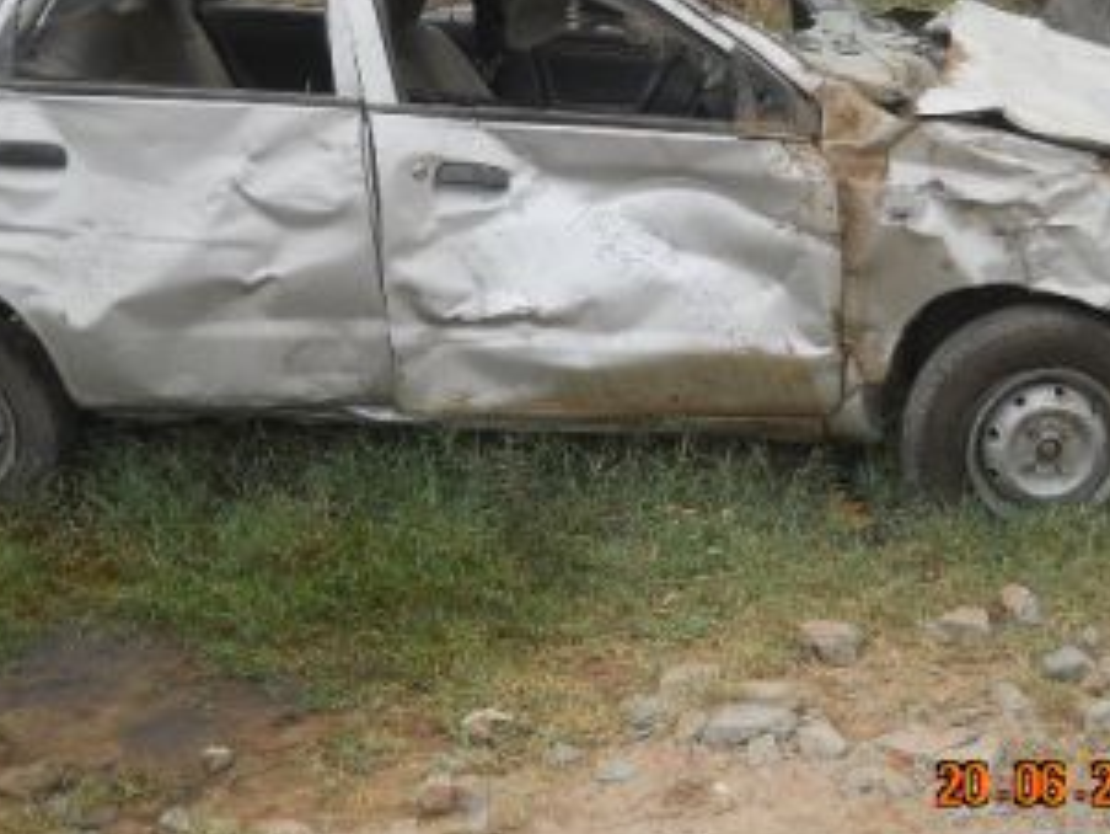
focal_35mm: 61
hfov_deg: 31.7
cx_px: 590
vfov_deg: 24.0
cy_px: 295
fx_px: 1957
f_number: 3.1
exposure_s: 1/160
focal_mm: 6.72
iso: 80
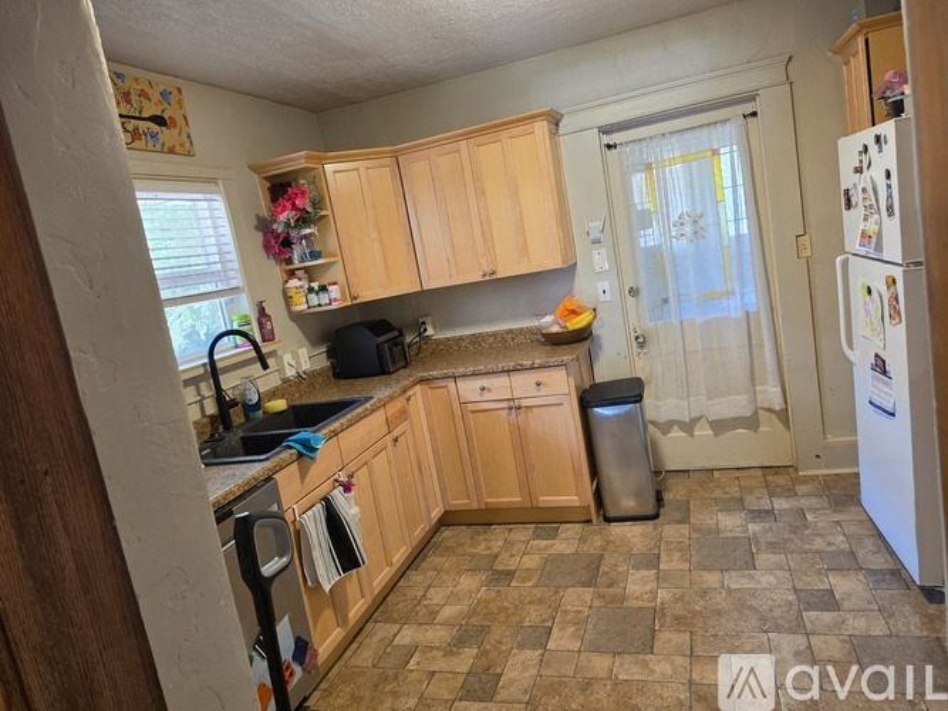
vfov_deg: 58.9
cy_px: 356
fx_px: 630
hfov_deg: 73.9
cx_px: 474
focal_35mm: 23
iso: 160
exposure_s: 1/120
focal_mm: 6.5
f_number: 1.4
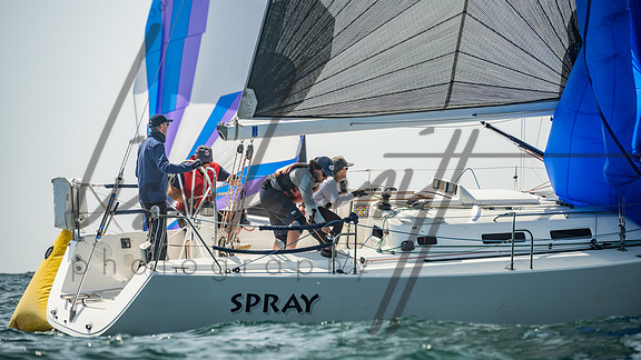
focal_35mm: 219
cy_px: 182
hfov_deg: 9.8
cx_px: 313
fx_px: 3722
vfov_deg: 5.5
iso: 320
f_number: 6.3
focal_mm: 200
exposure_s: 1/800
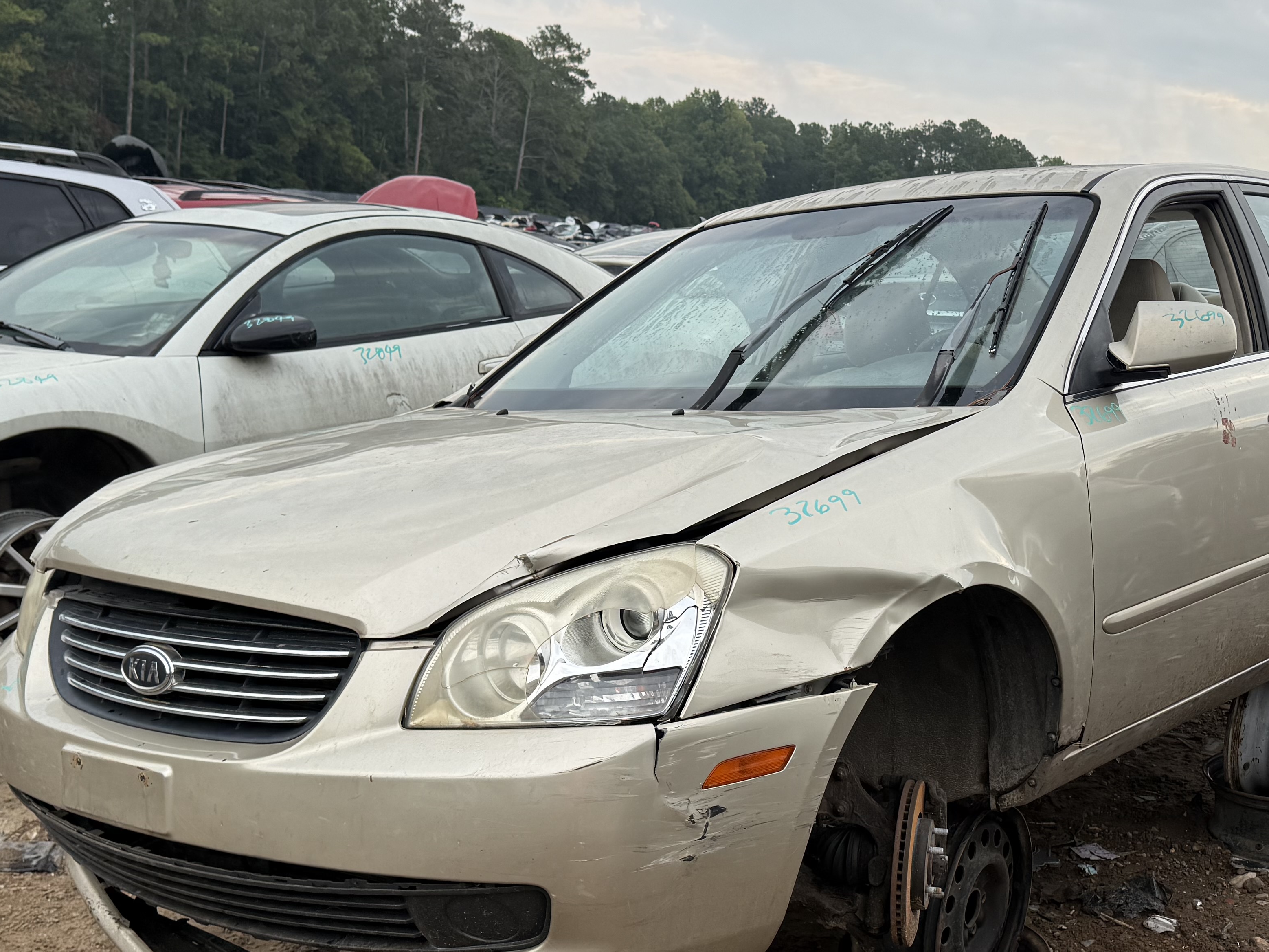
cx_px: 795
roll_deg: -5.9
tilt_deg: -12.0
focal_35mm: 44
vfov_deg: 32.7
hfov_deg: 42.6
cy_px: 605
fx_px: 1613
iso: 80
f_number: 1.78
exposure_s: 1/1553
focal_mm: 6.76
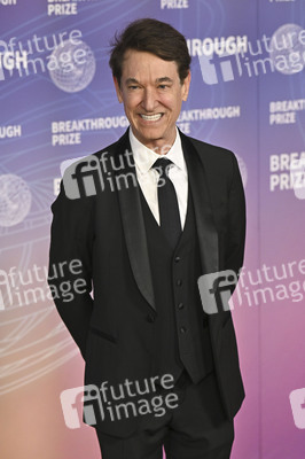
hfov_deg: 14.5
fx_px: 1197
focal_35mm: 94
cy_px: 230
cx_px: 152
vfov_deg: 21.7
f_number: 4
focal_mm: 94
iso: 2000
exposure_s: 1/320
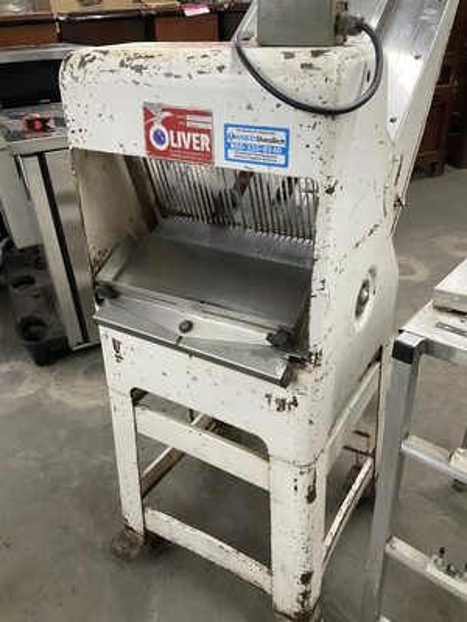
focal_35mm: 29
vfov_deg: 61.7
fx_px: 522
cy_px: 311
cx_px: 234
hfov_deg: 48.2
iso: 125
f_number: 1.8
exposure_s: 1/60
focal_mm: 3
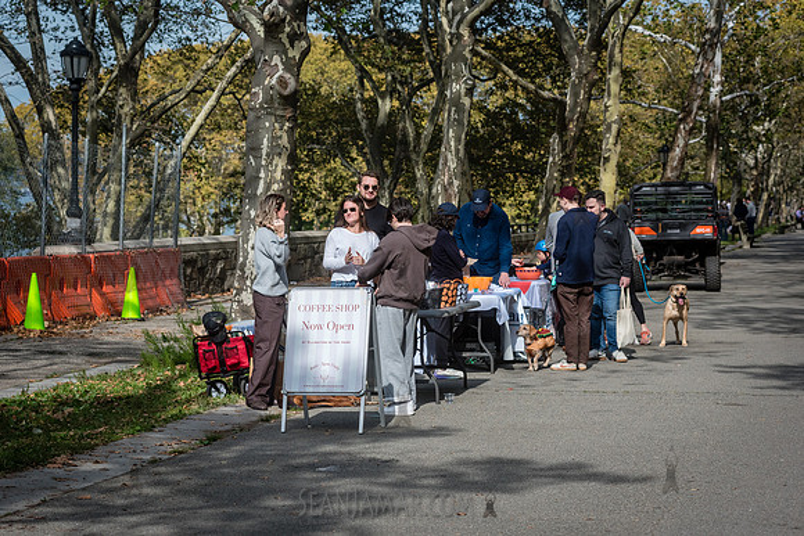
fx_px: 2236
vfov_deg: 13.7
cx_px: 402
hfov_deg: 20.4
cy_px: 268
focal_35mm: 100
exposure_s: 1/4000
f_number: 6.3
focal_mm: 100
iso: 1000
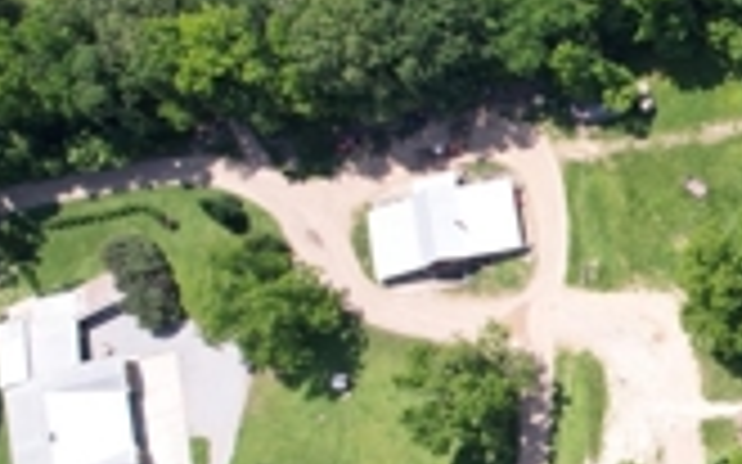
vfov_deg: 21.2
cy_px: 324
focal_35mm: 61
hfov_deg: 27.3
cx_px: 994
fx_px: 1233
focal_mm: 8.38
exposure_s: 1/1250
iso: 150
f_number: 2.8
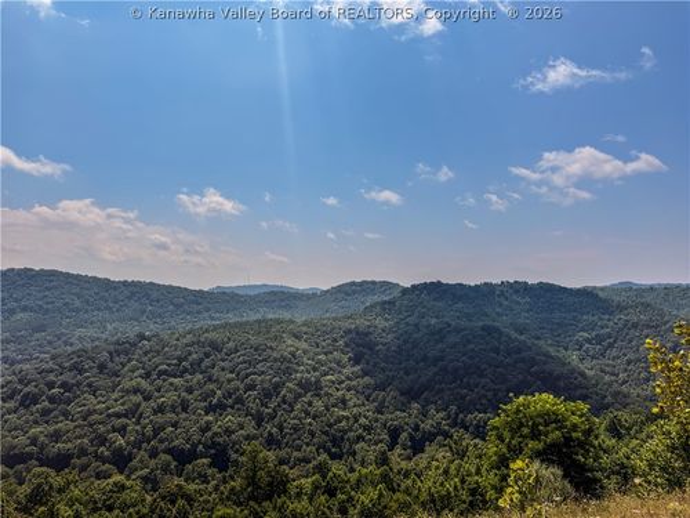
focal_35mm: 24
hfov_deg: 71.6
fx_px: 478
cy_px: 259
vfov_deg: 56.8
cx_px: 345
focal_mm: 6.76
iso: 80
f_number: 1.78
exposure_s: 1/14286
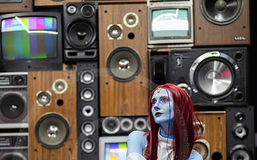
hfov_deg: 26.8
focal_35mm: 77
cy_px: 173
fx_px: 539
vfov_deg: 16.5
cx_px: 128
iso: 1000
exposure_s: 1/250
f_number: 1.2
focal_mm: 50
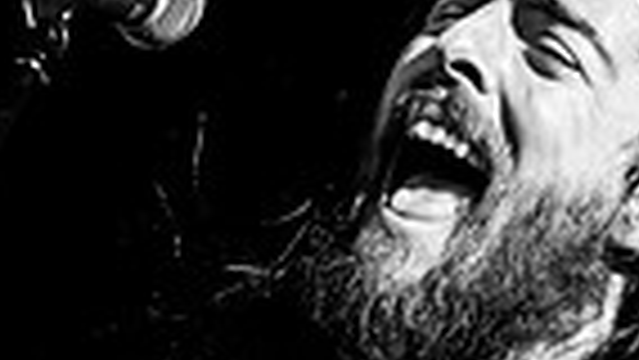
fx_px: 4458
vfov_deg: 4.6
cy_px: 743
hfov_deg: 8.1
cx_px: -81
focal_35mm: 263
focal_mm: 35
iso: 2000
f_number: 5.6
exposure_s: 1/2500
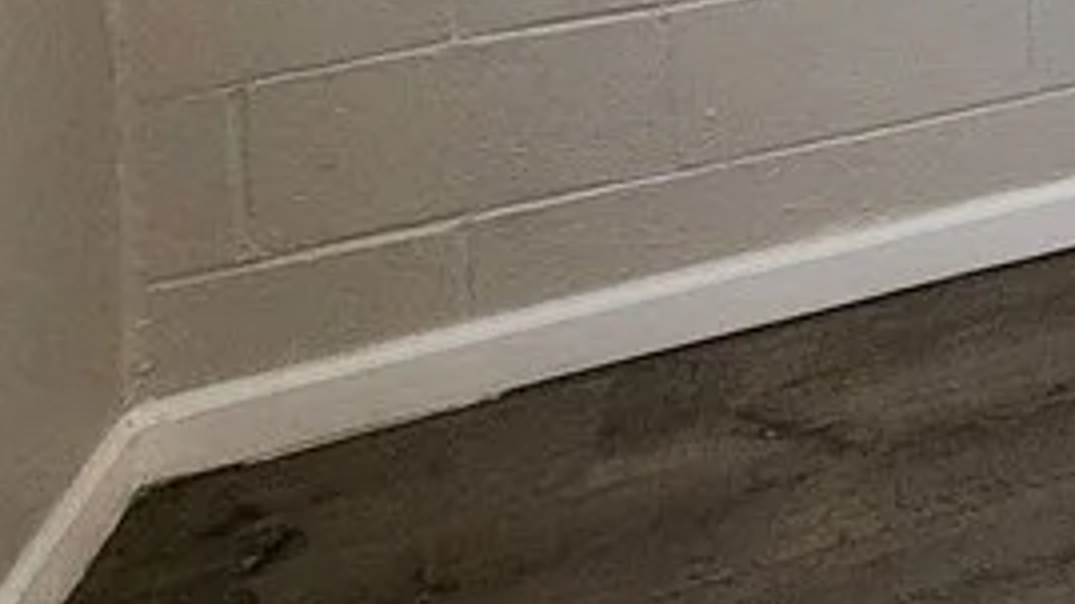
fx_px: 1538
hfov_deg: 26.3
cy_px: -820
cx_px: 1662
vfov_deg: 14.7
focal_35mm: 54
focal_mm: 2.2
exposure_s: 1/60
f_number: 2.2
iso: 400
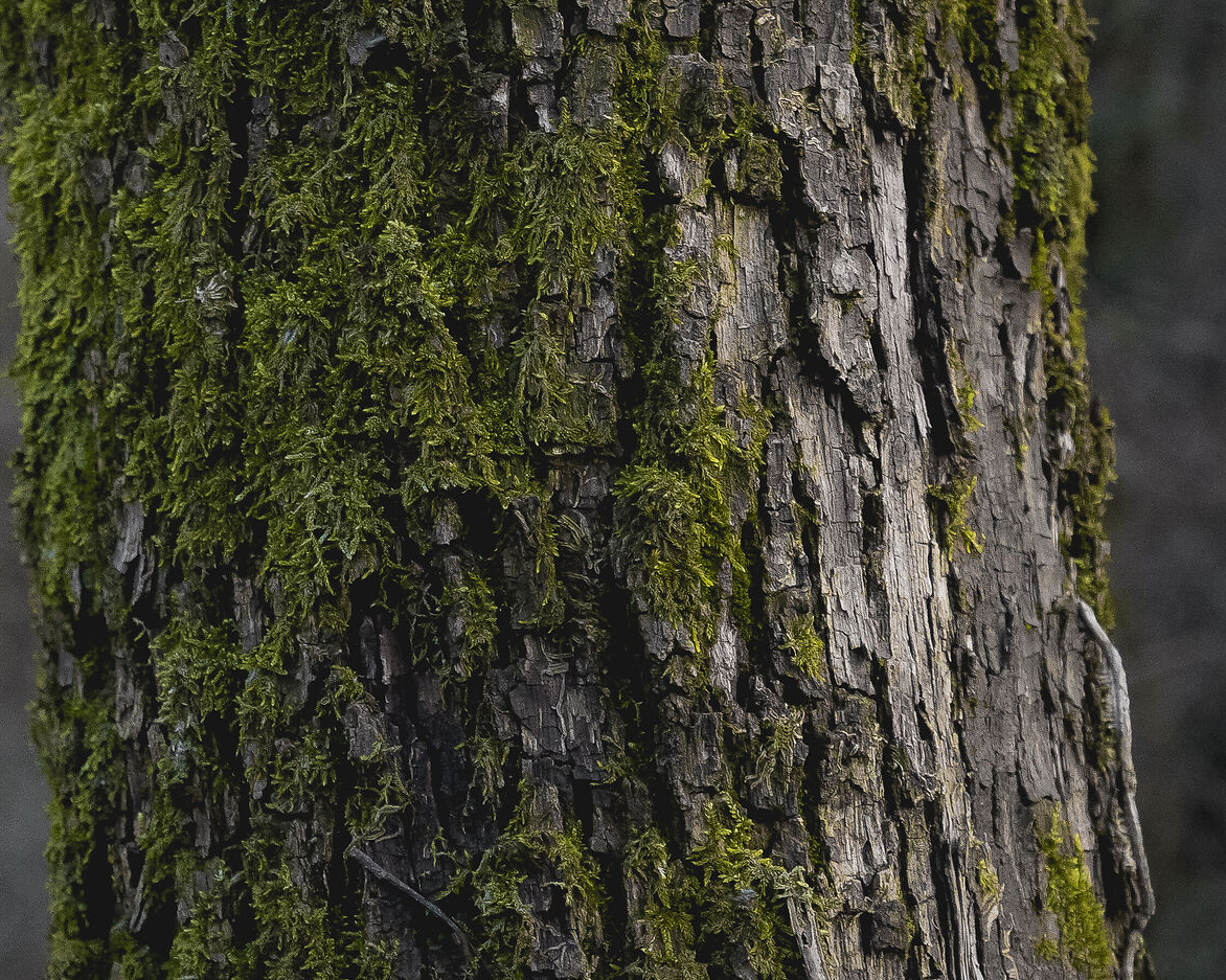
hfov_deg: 14.9
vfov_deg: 12.0
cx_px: 122
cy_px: 397
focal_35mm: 128
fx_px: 4643
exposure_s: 1/125
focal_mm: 32
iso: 800
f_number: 5.6
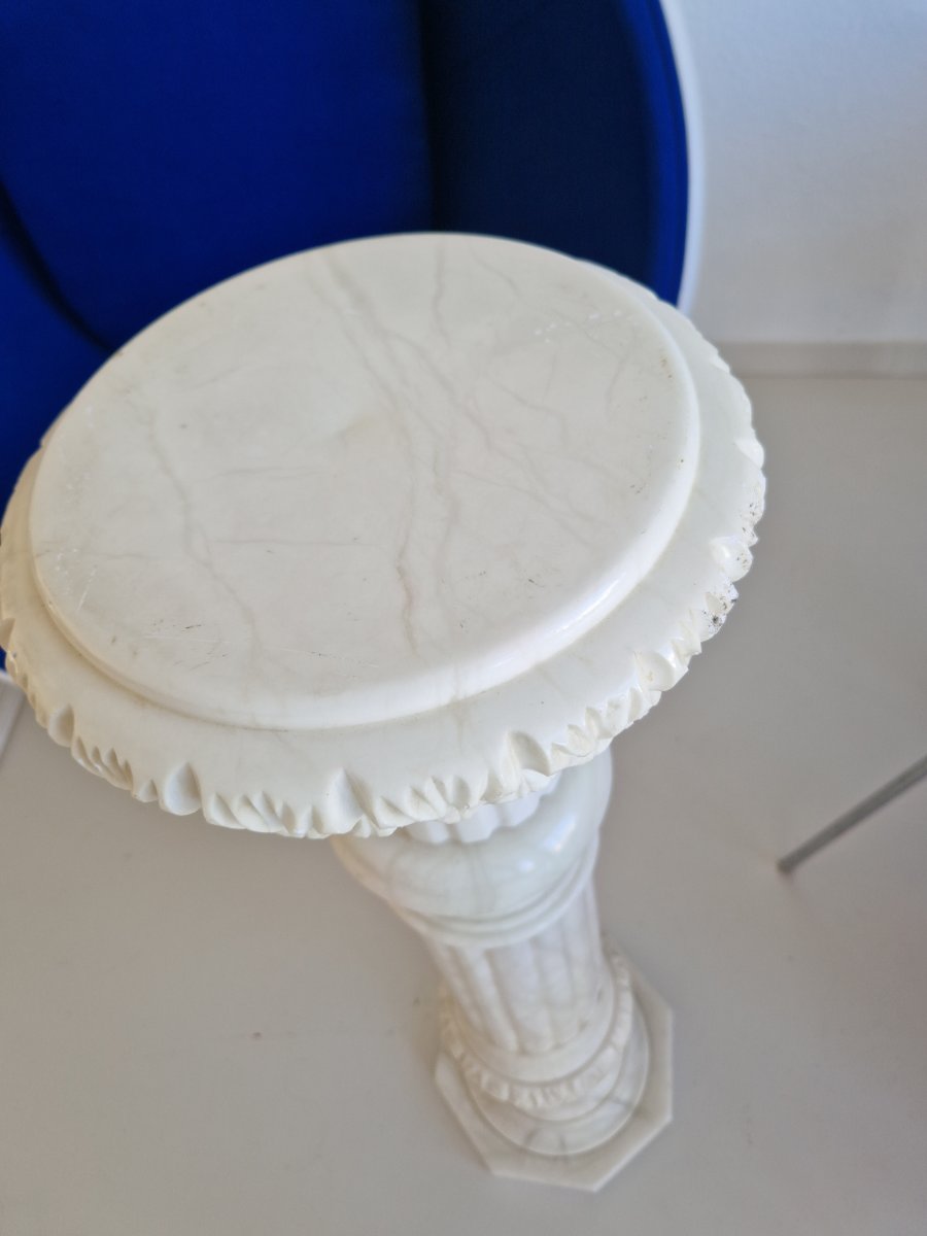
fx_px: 821
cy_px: 618
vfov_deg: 73.9
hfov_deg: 58.9
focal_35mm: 23
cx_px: 464
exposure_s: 1/50
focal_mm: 5.4
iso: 50
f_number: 1.8
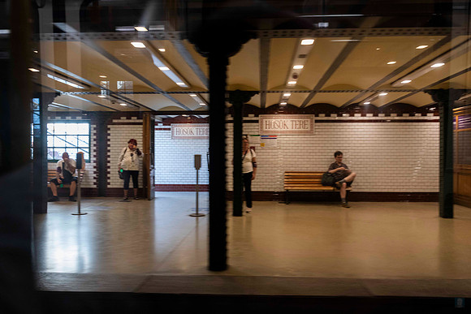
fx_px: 434
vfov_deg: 39.8
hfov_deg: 57.0
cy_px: 157
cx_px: 236
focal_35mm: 33
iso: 900
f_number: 4
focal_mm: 29
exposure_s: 1/60
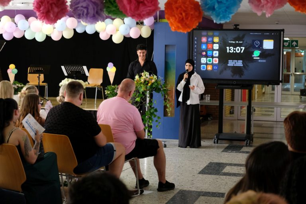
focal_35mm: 75
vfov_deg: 18.2
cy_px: 102
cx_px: 153
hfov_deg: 27.0
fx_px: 637
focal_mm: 50
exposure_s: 1/60
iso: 1250
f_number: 4.5
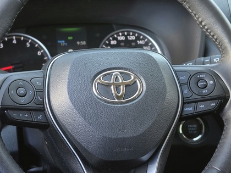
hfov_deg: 17.1
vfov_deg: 12.9
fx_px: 767
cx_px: 116
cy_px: 86
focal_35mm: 115
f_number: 2.9
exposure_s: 1/120
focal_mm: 18.6
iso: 320
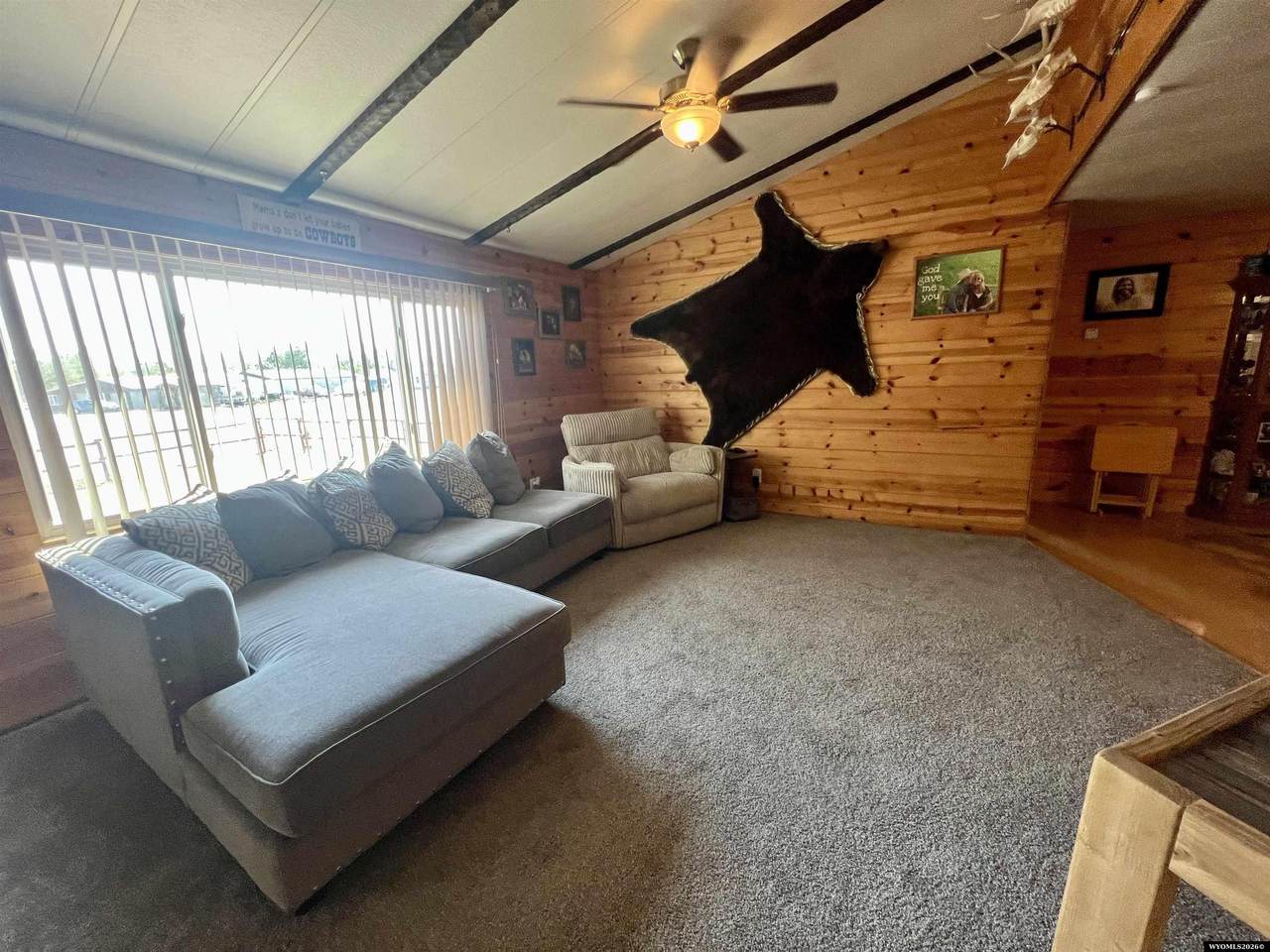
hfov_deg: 106.2
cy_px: 476
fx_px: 477
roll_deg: +1.3
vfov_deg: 89.9
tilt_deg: -11.8
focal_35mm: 13
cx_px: 635
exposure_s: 1/120
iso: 100
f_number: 1.8
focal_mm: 1.57
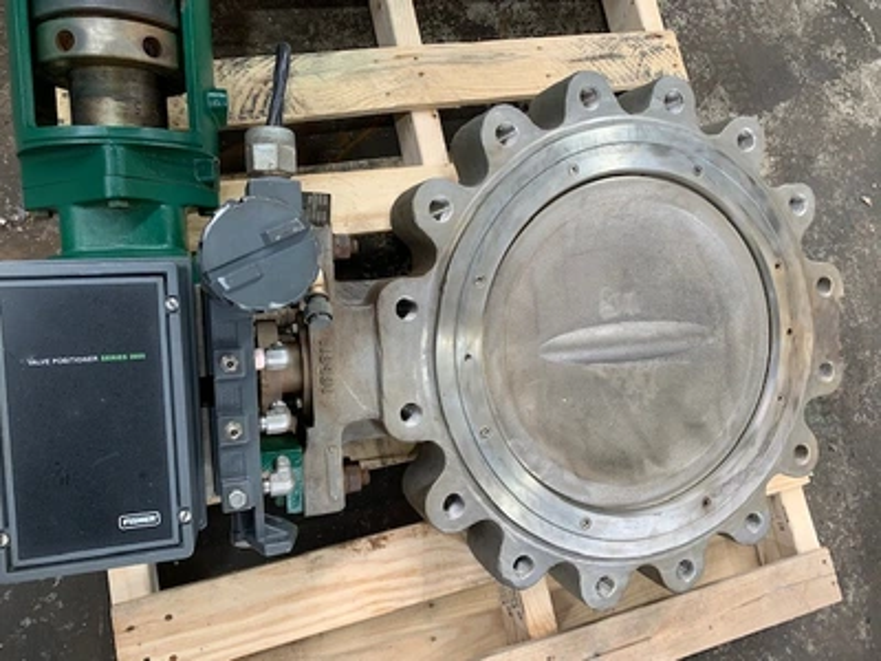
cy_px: 330
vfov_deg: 53.1
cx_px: 440
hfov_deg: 67.3
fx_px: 662
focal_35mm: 26
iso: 100
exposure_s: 1/62
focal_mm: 4.25
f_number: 1.8
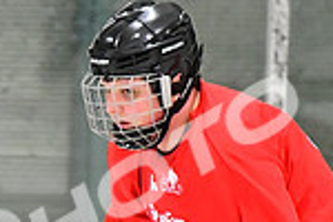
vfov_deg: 1.3
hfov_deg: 1.9
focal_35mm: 1073
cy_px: 352
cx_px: -189
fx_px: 9924
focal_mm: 185
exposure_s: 1/1250
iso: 5000
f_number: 2.8
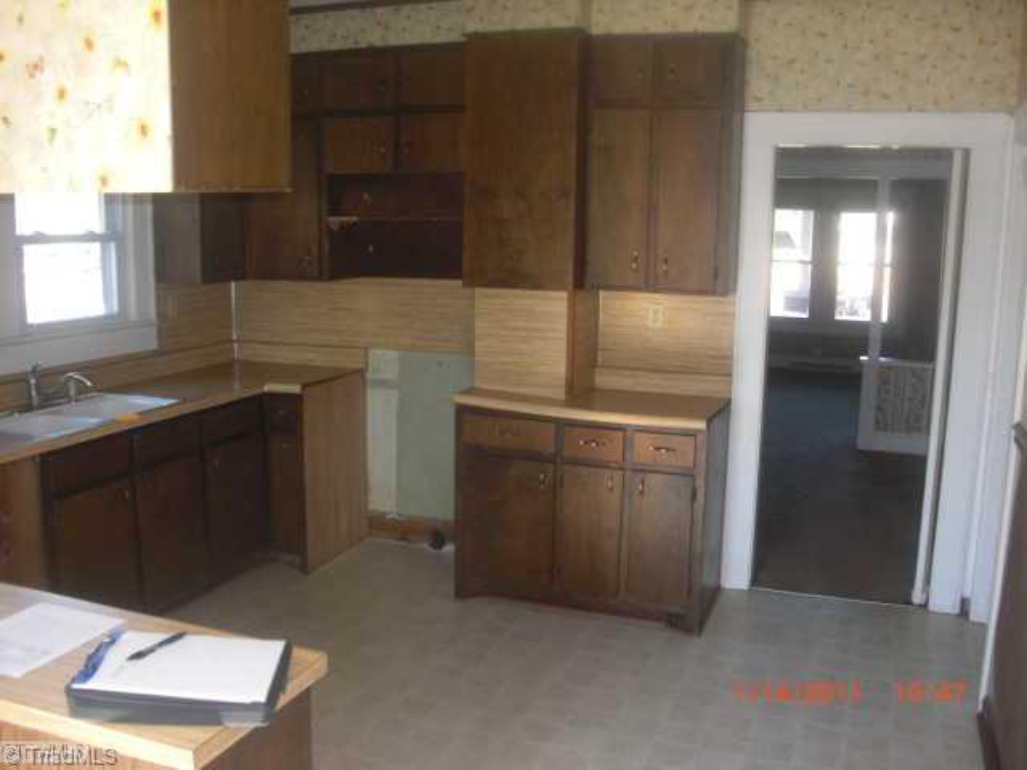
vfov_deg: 39.7
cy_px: 385
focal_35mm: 36
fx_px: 1068
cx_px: 514
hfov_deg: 51.4
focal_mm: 6.3
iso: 200
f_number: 2.8
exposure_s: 1/60
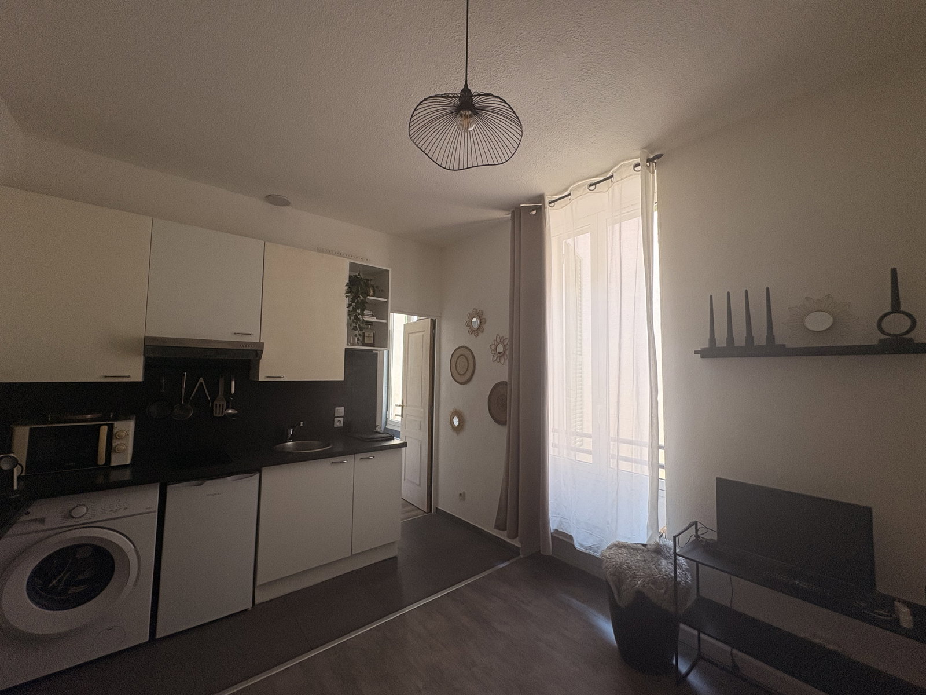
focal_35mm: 14
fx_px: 375
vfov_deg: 85.7
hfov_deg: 102.1
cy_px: 348
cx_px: 463
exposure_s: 1/99
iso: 125
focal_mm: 2.22
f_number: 2.2
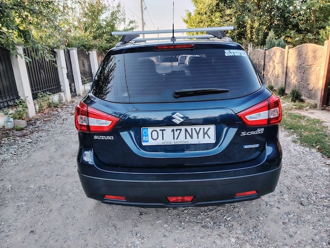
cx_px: 165
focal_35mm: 24
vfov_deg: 56.8
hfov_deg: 71.6
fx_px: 229
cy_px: 124
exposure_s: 1/106
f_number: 1.75
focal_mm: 5.25
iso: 100
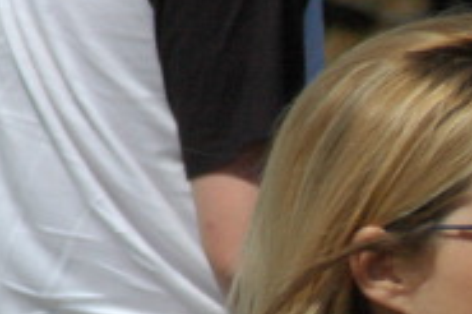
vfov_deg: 0.9
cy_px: 325
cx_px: 589
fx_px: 20395
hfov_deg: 1.3
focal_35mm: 1557
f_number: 11
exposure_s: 1/1250
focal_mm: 300
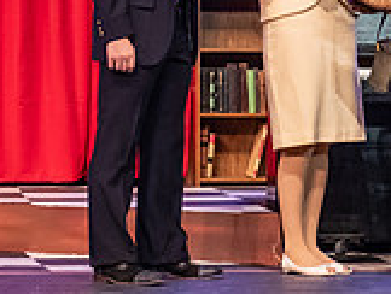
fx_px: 2726
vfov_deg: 6.2
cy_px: -20
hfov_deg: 8.2
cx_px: 321
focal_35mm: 241
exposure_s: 1/200
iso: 2500
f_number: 3.2
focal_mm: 70
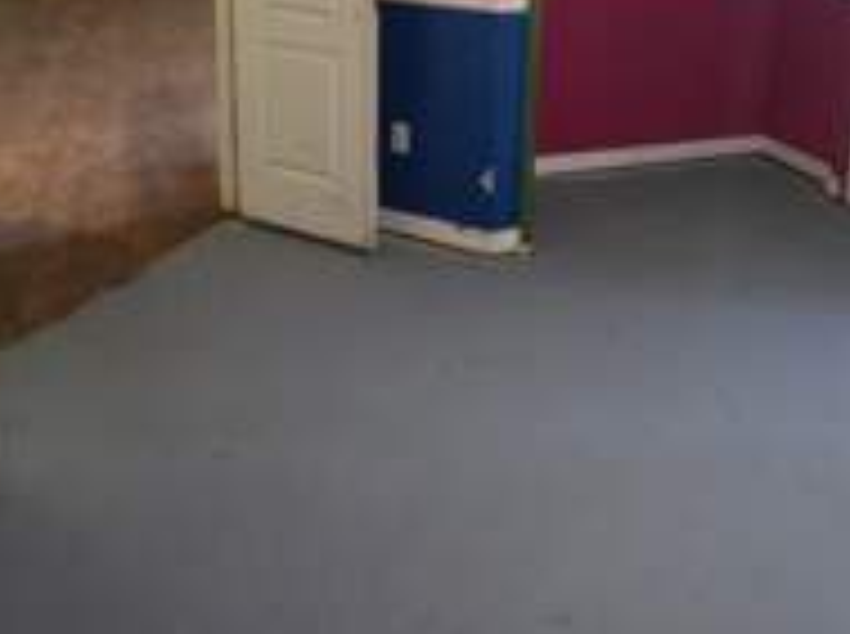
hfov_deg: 55.1
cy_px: 43
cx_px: 499
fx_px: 809
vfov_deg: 39.2
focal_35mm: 33
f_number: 1.9
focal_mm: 2.2
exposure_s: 1/60
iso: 640
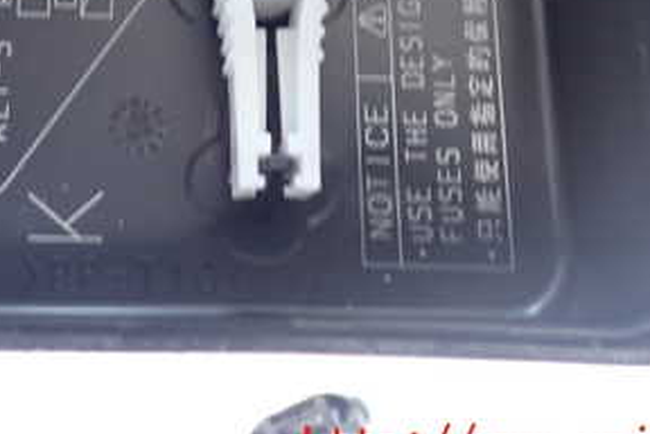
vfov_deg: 20.1
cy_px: -32
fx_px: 1174
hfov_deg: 30.3
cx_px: 135
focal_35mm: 65
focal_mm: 5.4
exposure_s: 1/30
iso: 500
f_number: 2.3
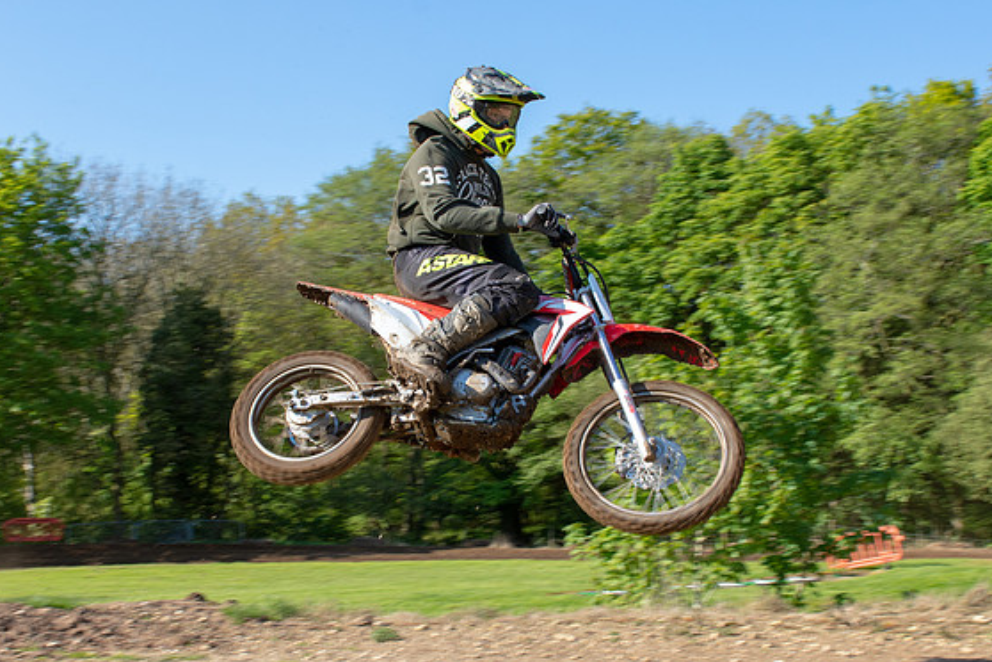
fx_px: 1378
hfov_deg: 39.6
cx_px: 462
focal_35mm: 50
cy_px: 384
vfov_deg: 27.0
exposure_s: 1/320
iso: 320
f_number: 6.3
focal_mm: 24
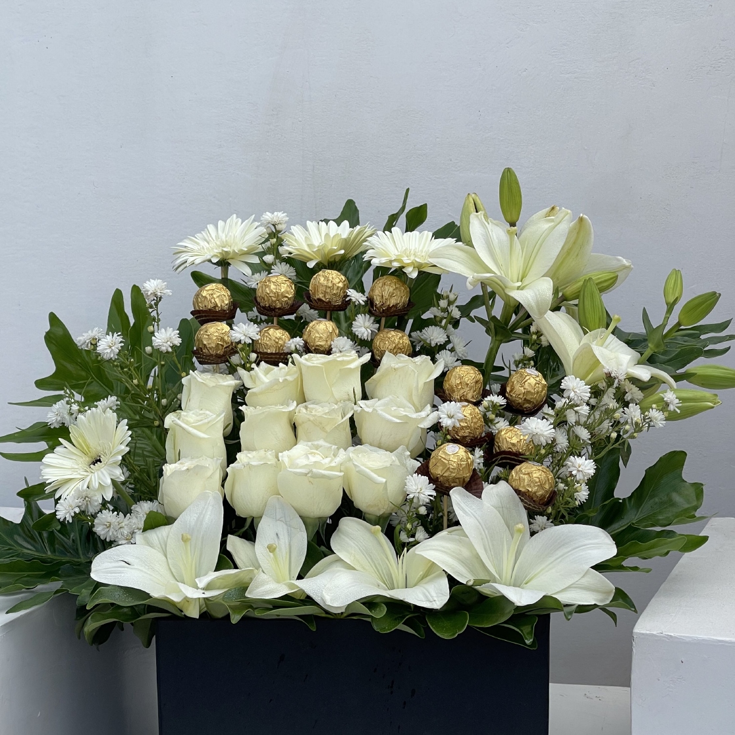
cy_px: 481
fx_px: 1826
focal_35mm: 76
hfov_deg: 22.8
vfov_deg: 22.7
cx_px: 365
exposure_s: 1/477
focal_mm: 7.5
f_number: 2.2
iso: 20
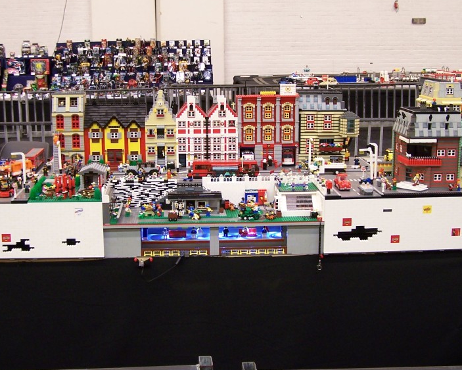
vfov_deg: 28.1
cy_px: 180
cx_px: 232
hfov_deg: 34.7
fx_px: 739
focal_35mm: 54
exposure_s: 1/3
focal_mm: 6.3
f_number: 2.8
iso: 80
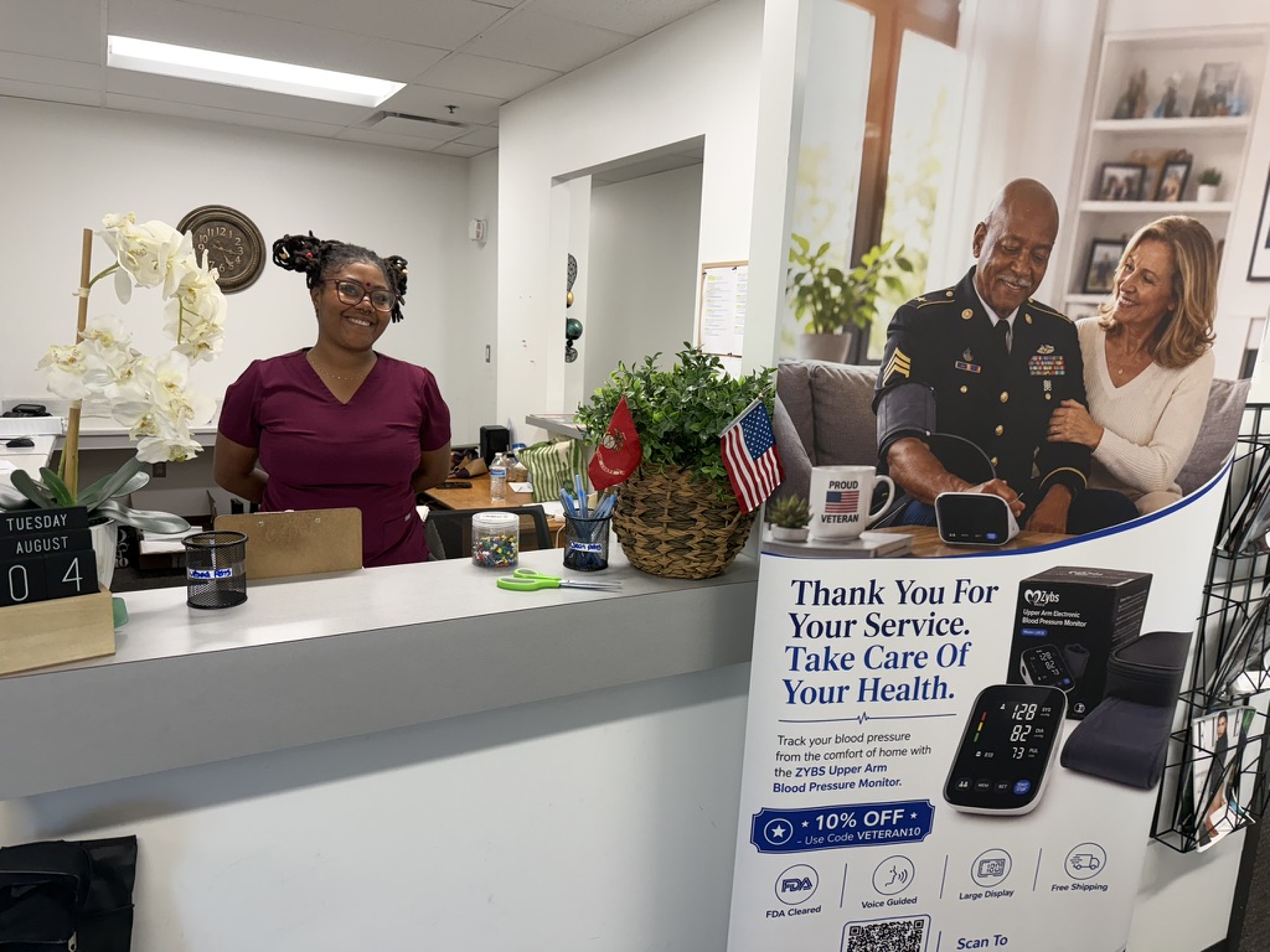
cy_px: 476
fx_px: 881
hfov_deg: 71.6
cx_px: 635
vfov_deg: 56.8
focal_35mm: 24
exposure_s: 1/120
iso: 160
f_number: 1.78
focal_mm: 6.76
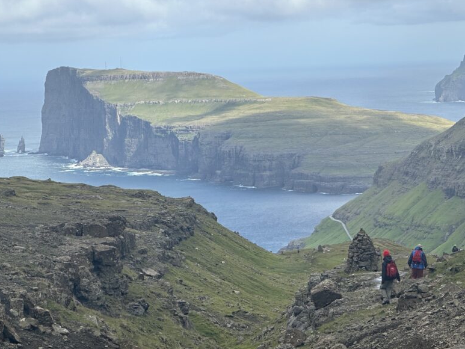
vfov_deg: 14.5
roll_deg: +2.3
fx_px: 1370
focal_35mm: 102
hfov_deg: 19.2
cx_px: 263
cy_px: 186
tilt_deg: -6.0
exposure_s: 1/477
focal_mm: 9
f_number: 2.8
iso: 32
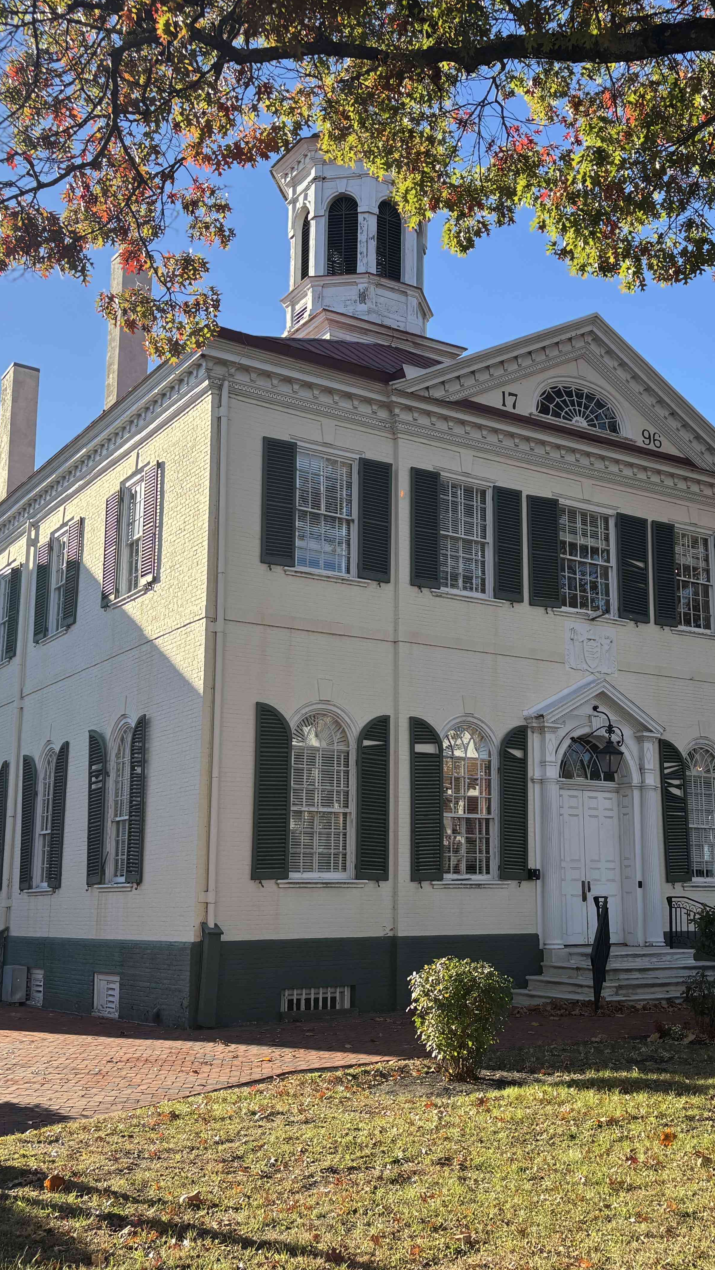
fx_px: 1281
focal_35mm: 38
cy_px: 635
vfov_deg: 52.8
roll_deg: +0.0
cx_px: 440
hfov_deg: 31.1
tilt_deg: +11.4
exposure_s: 1/1233
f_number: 1.6
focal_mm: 5.96
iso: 50
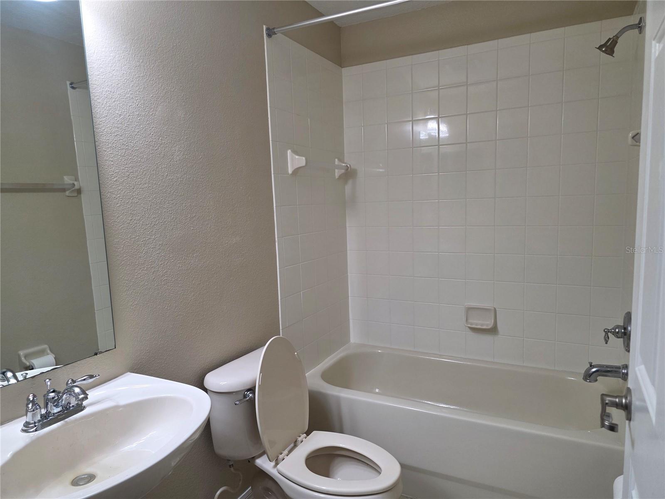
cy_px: 250
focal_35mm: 23
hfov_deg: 73.9
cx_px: 332
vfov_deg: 58.9
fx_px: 442
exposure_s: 1/120
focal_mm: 6.3
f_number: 1.7
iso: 200
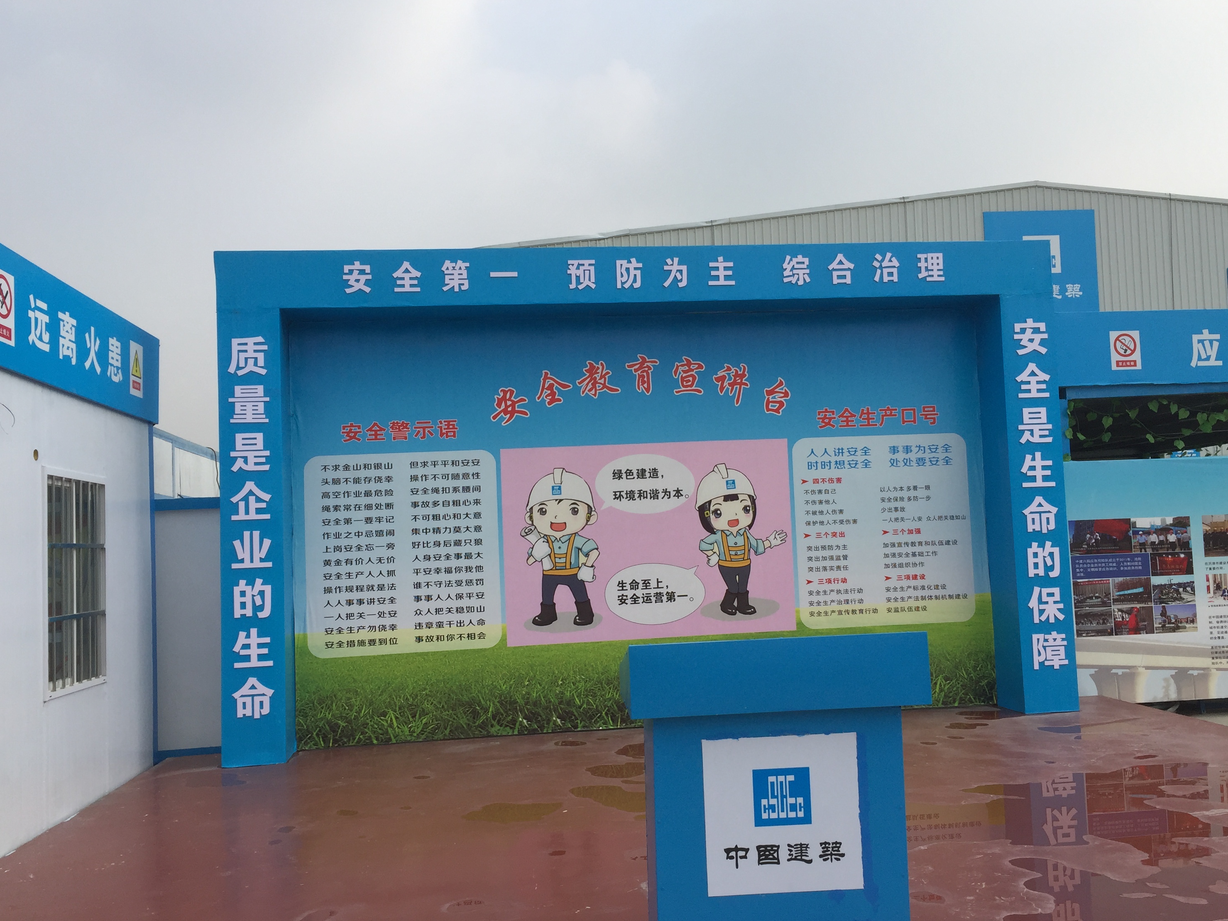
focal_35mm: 32
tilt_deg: +2.5
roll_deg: +2.2
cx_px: 616
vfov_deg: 44.1
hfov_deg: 56.8
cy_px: 487
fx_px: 1135
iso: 32
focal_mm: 4.15
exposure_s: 1/2326
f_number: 2.2
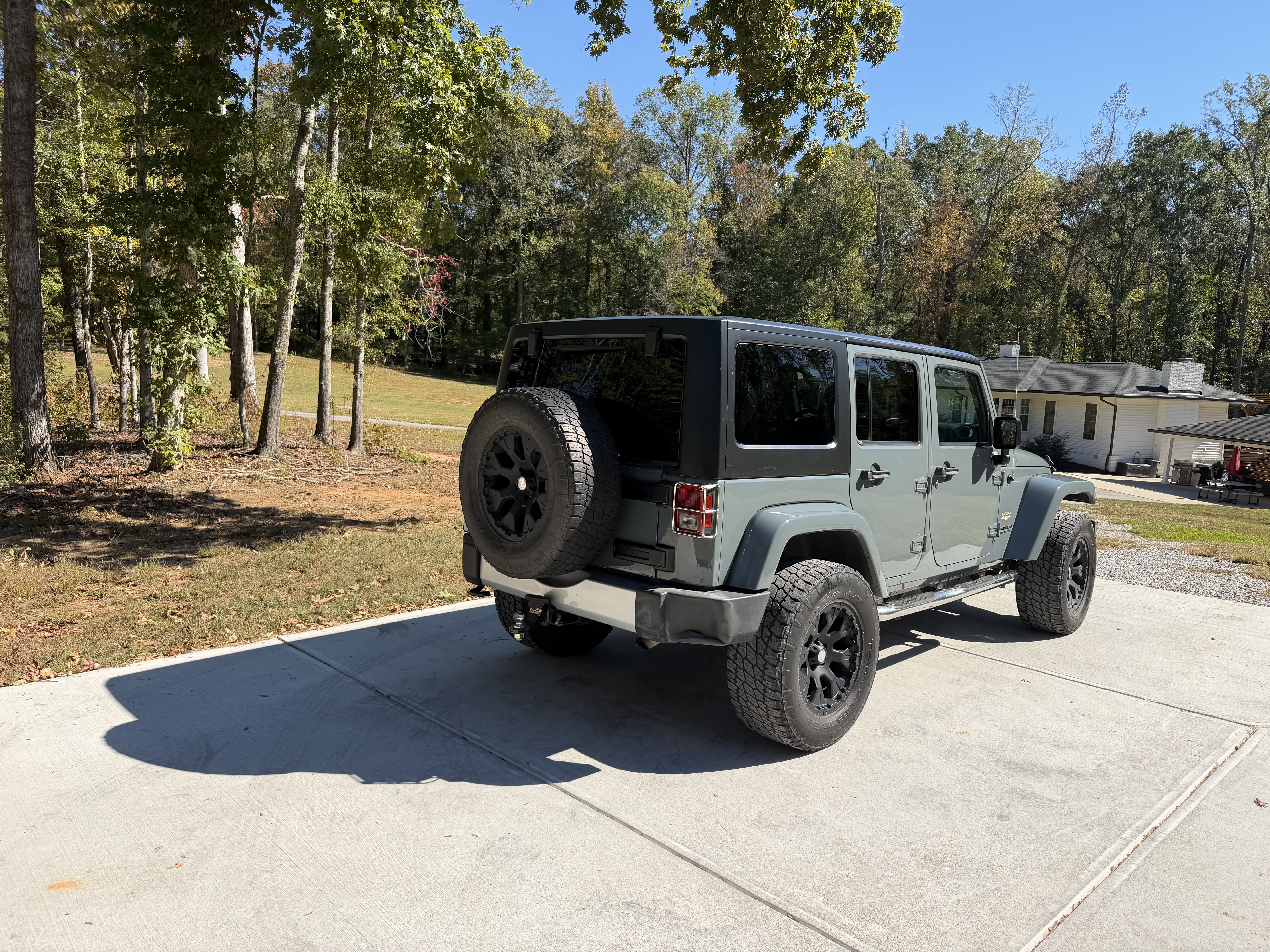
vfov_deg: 56.8
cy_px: 476
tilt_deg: -7.4
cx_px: 635
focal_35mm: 24
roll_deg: -2.6
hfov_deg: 71.6
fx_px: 881
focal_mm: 6.76
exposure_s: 1/2801
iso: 80
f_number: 1.78
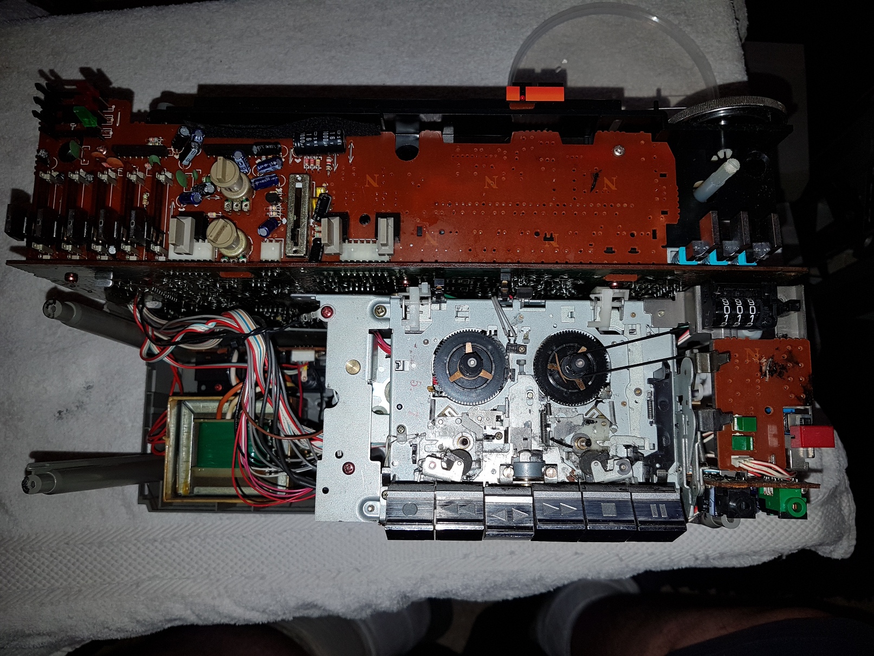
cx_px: 437
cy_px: 328
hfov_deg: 67.3
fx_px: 657
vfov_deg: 53.1
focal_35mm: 26
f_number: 1.7
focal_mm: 4.2
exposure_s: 1/107
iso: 40
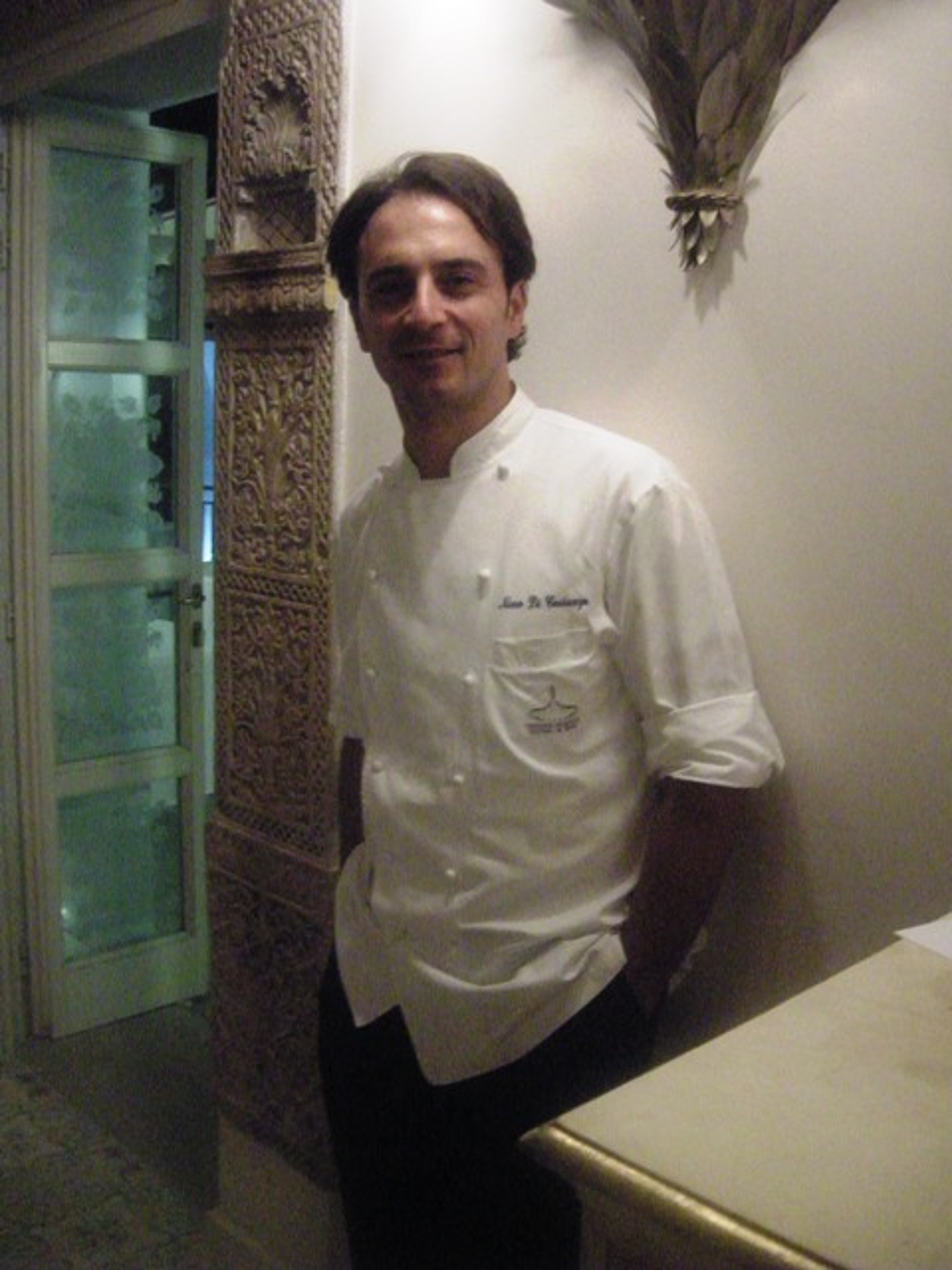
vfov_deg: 51.4
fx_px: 1320
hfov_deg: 39.7
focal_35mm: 36
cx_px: 476
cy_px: 635
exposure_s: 1/30
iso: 1600
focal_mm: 7.5
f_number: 2.7
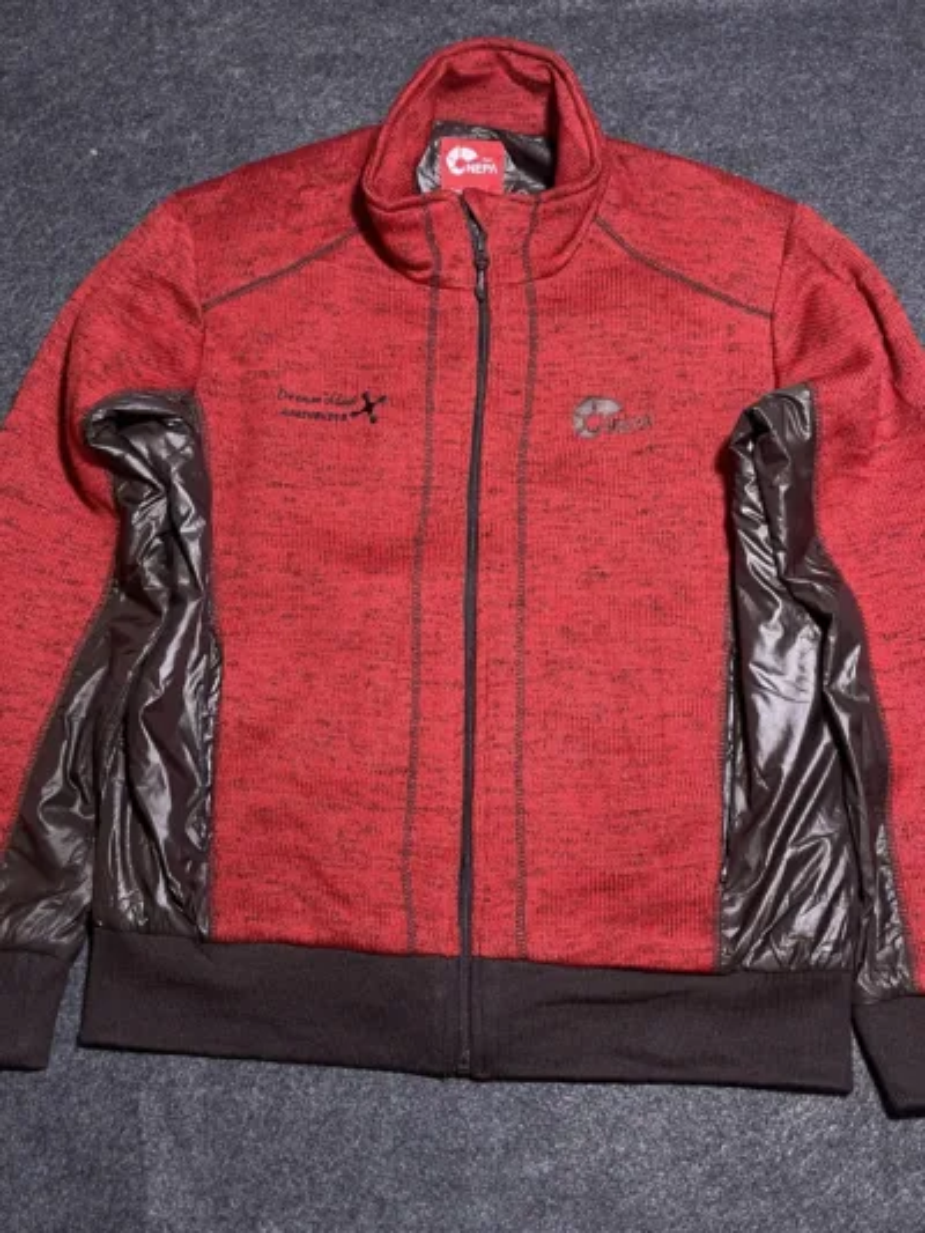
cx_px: 462
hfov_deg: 53.1
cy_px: 616
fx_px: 926
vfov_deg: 67.3
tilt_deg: -51.2
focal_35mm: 26
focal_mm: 4.2
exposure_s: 1/50
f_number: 1.6
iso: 125
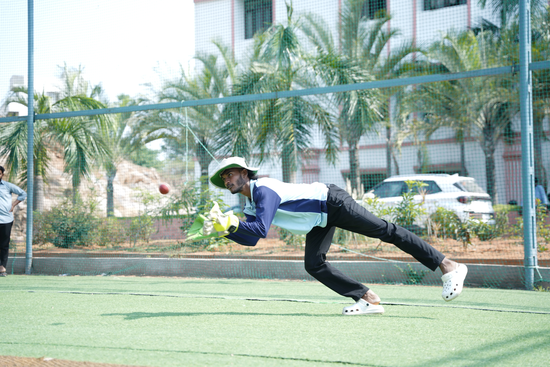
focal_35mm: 59
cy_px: 184
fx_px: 898
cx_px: 275
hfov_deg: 34.0
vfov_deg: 23.1
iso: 80
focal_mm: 58.8
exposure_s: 1/400
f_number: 2.8
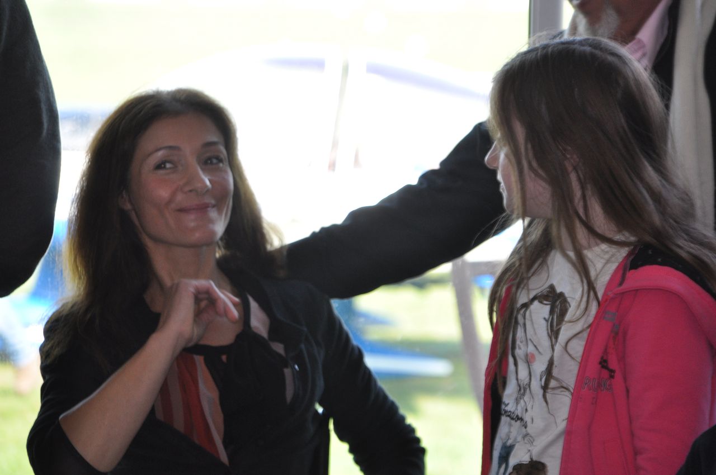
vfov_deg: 6.3
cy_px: 238
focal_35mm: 218
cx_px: 358
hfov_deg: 9.5
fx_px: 4320
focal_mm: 145
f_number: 5.6
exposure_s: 1/125
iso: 560
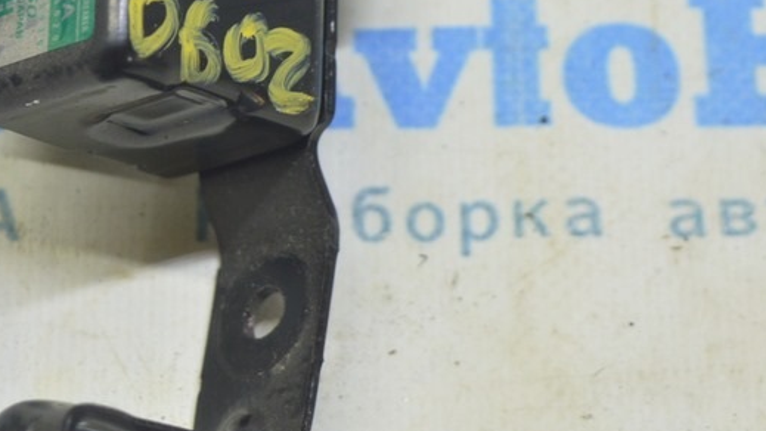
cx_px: 170
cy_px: 129
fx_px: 2641
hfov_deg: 16.4
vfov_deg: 9.3
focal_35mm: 130
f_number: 5.6
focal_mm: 42
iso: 400
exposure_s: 1/20
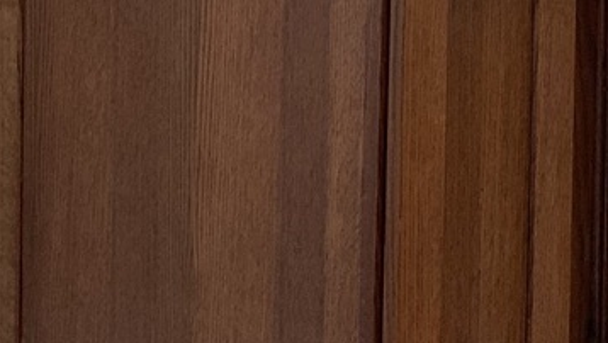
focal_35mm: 127
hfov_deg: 16.2
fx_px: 2049
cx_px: 744
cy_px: -391
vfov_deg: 8.9
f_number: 1.8
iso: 50
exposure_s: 1/60
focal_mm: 3
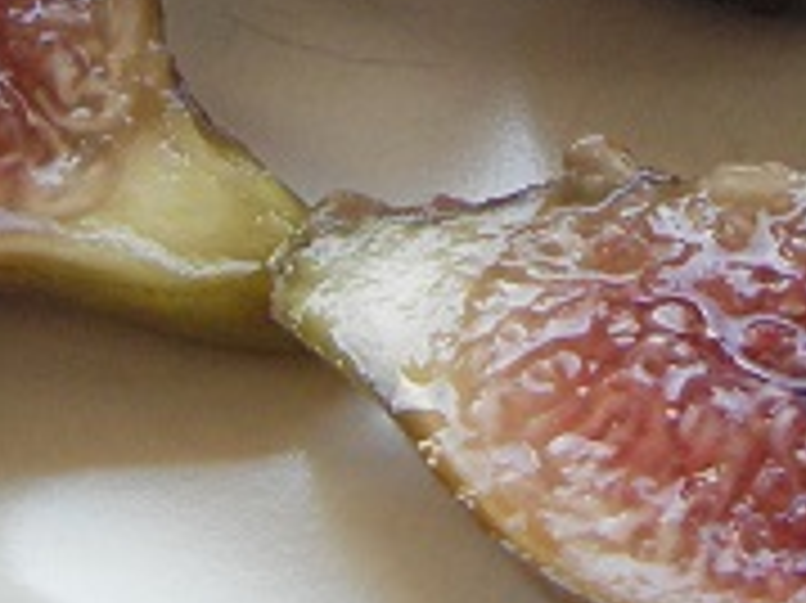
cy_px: -315
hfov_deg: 14.2
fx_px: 3165
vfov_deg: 10.5
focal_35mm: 136
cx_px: 851
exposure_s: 1/30
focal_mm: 6.3
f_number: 3.3
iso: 100
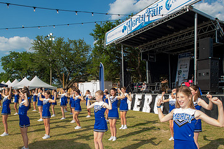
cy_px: 96
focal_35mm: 28
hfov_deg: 65.5
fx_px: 174
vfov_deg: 45.8
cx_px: 106
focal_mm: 17
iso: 100
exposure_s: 1/200
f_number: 5.6
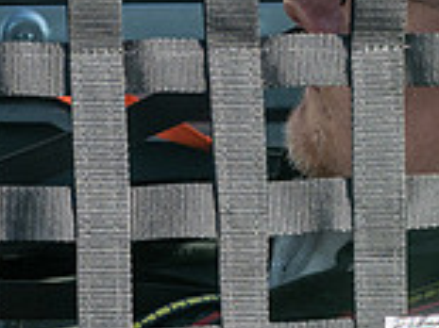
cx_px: 244
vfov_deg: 4.9
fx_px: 3802
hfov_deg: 6.6
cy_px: 7
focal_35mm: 300
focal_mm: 40
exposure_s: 1/60
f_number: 9
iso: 200
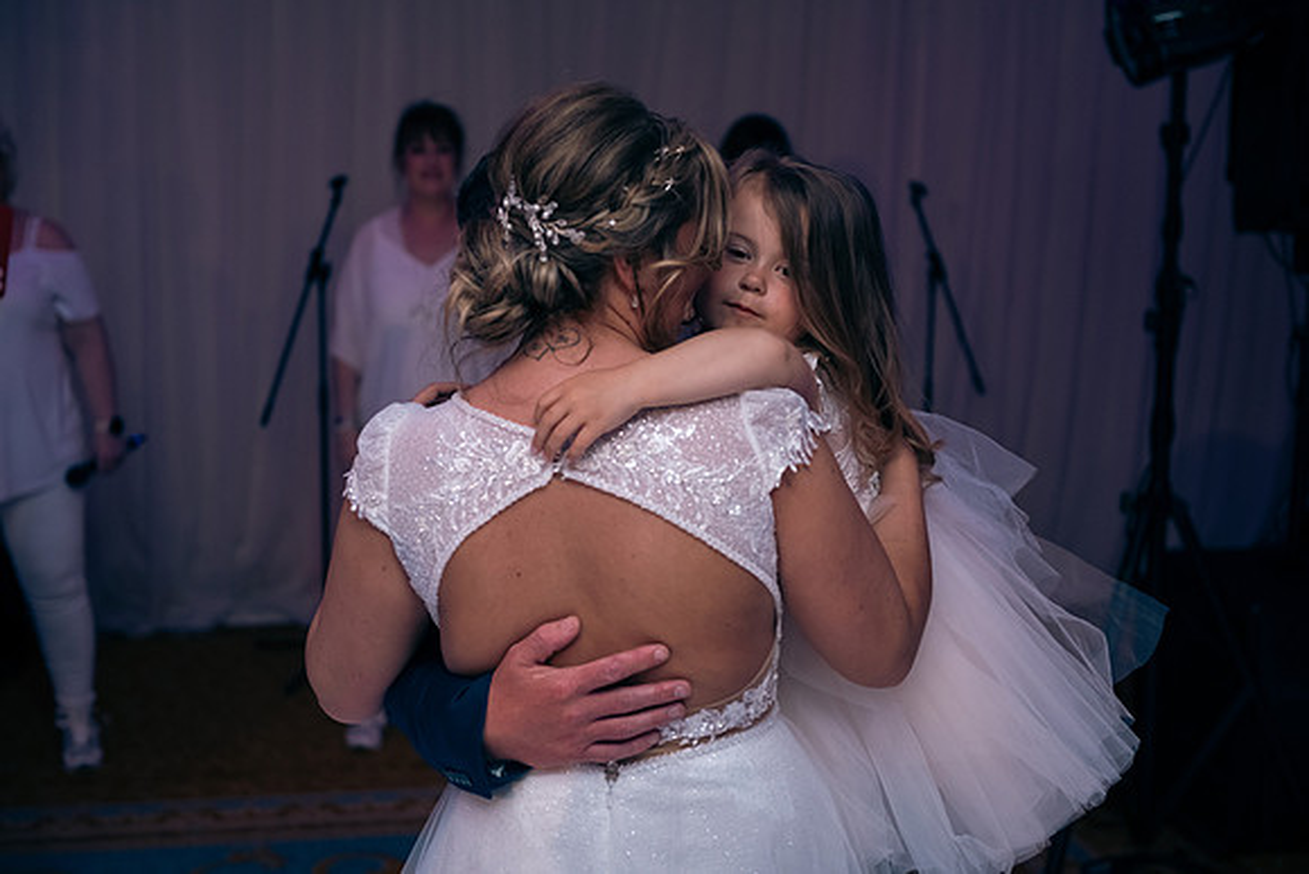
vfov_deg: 24.2
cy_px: 437
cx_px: 654
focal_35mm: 56
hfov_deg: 35.6
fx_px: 2037
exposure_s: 1/160
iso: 800
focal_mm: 56
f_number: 3.5
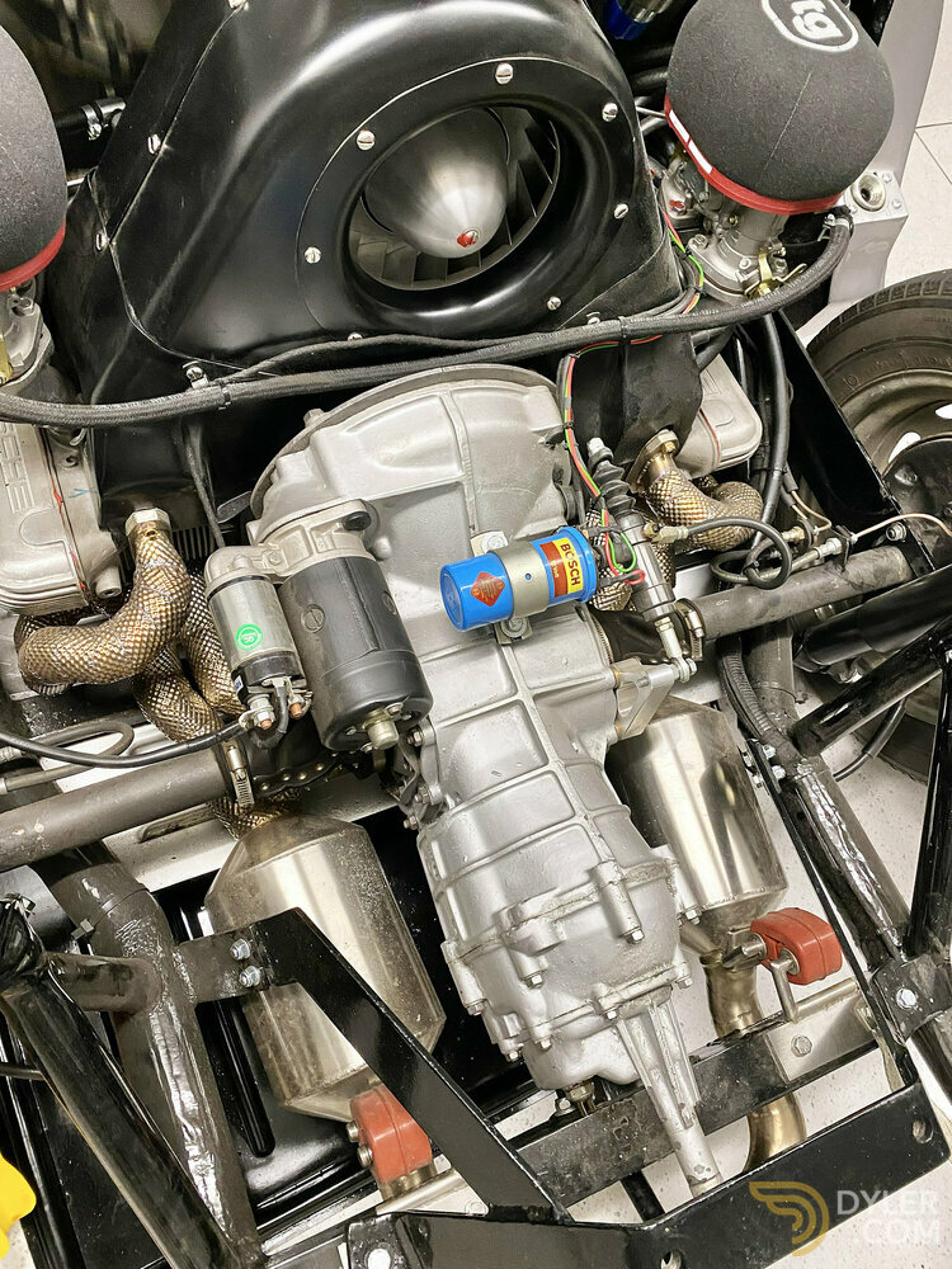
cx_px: 476
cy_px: 634
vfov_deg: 67.3
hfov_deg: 53.1
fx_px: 953
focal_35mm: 26
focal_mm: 4.25
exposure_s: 1/50
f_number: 1.8
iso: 320
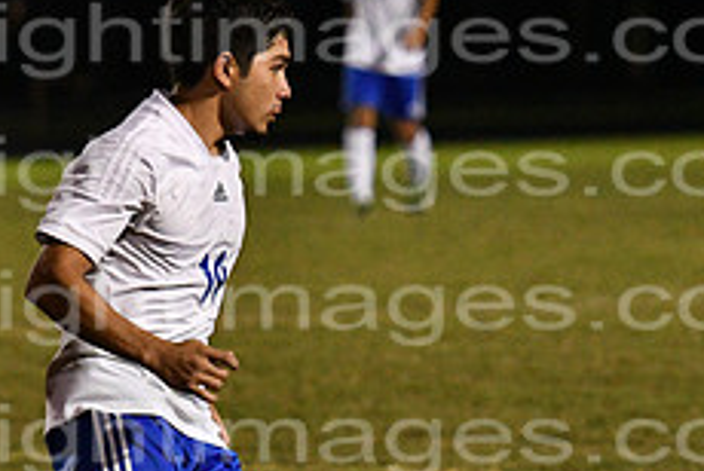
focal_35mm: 510
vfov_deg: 2.7
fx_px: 9991
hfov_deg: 4.0
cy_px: 375
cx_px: 147
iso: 6400
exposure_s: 1/1000
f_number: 4
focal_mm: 135
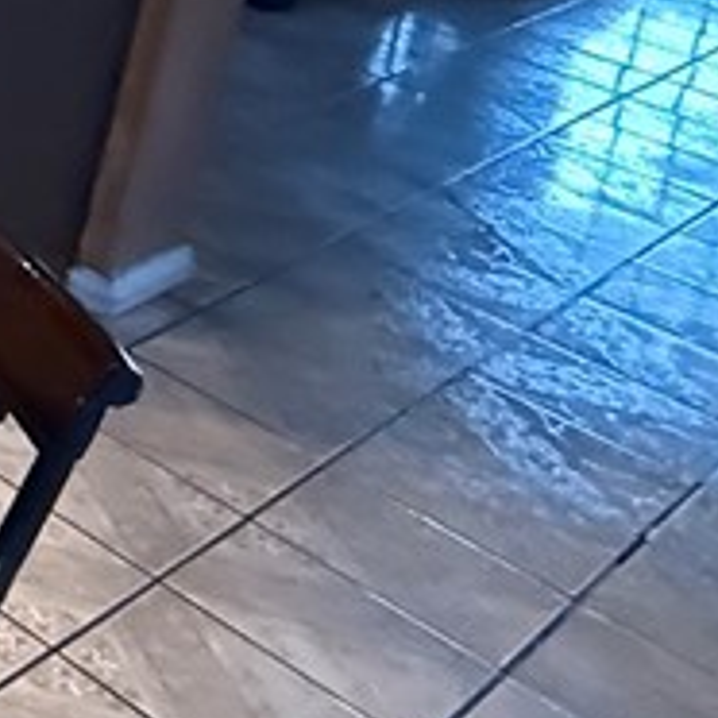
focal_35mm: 68
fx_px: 1596
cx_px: -1100
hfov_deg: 14.1
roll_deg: -5.4
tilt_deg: -9.9
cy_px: -463
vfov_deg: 20.3
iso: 800
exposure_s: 1/60
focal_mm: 2.22
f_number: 2.2
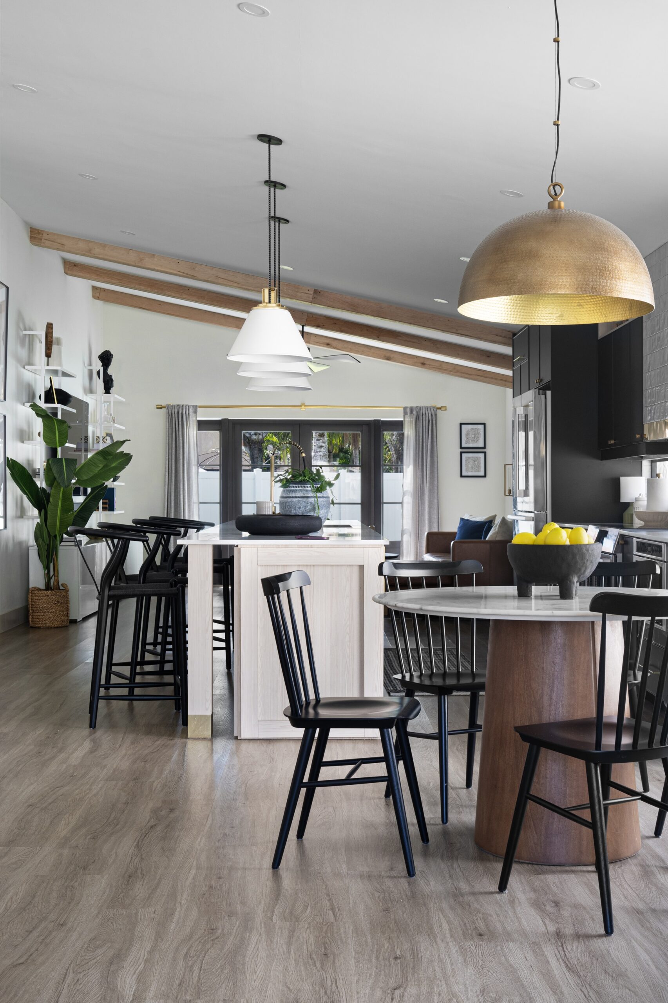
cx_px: 334
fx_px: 1253
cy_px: 502
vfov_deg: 43.6
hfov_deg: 29.8
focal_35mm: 45
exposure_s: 1/6
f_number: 9
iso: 160
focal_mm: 30
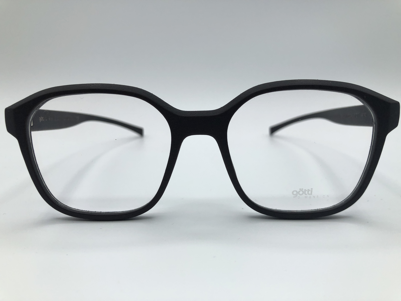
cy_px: 150
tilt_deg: -9.8
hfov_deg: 63.4
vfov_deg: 49.7
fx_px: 324
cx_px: 200
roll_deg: +0.5
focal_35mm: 28
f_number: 1.8
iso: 32
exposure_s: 1/1021
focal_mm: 4
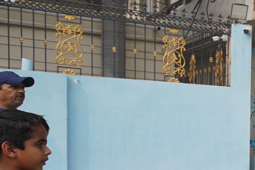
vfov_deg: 16.7
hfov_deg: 18.4
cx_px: 487
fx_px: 567
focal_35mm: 80
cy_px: 172
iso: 160
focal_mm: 18
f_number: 5
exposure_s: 1/640
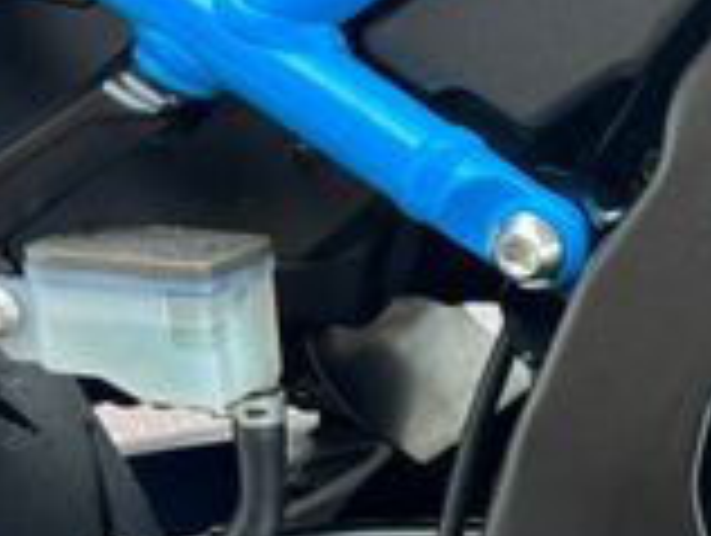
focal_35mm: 105
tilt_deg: -36.4
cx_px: 1148
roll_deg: +0.2
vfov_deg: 13.8
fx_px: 2160
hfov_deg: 16.6
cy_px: 595
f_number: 1.6
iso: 125
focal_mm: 5.96
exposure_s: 1/74
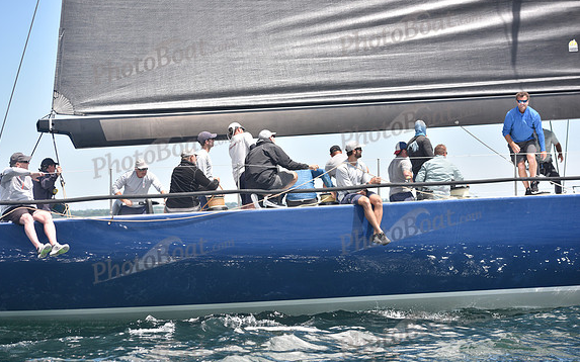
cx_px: 287
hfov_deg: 21.9
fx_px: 1502
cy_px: 191
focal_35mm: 95
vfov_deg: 13.8
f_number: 4
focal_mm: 92
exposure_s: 1/800
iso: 320
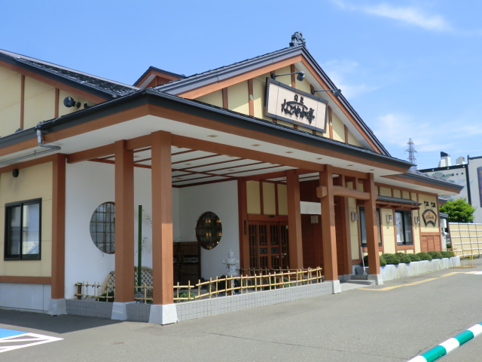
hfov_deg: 49.0
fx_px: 529
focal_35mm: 38
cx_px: 241
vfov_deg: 37.7
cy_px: 181
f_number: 3.9
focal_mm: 6.9
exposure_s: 1/500
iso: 50
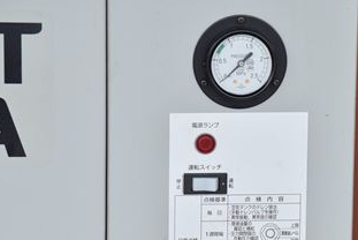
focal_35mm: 222
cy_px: 177
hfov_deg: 9.3
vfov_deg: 6.2
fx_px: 2210
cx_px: 227
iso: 1250
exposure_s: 1/1250
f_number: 6.3
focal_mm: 92
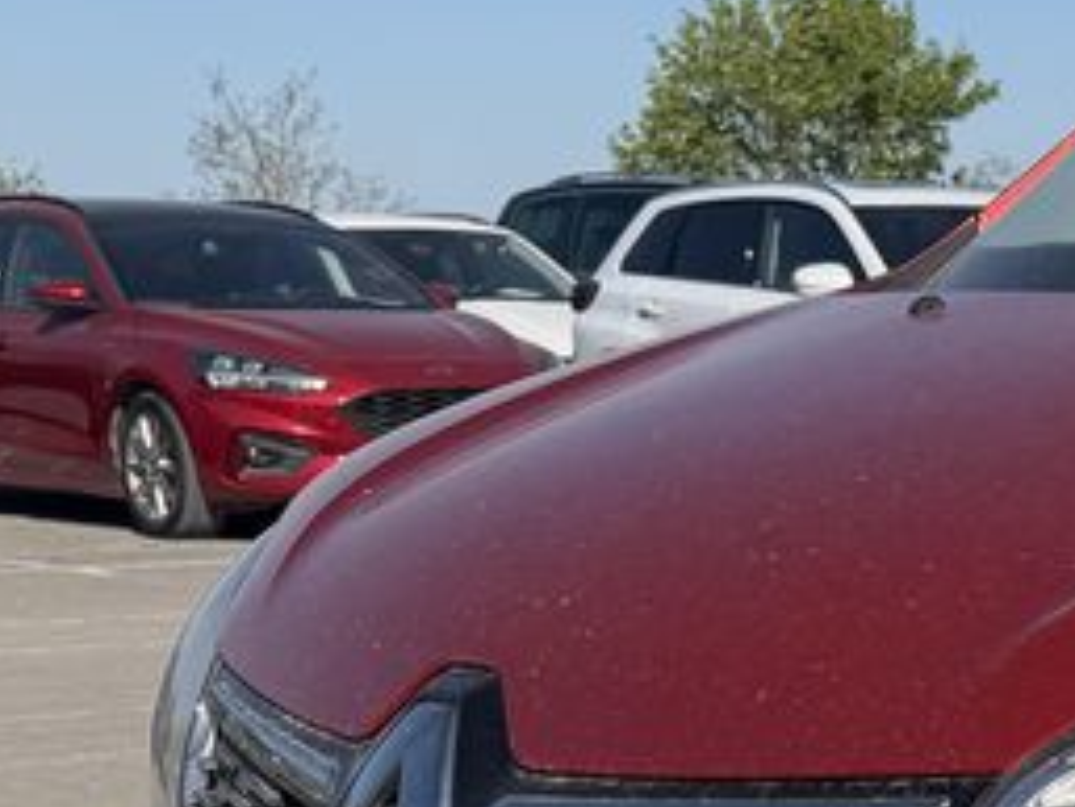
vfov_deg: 12.8
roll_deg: +0.1
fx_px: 3480
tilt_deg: -12.8
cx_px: 1857
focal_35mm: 112
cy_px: 1058
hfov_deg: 15.4
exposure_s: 1/4975
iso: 80
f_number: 1.78
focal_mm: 6.76
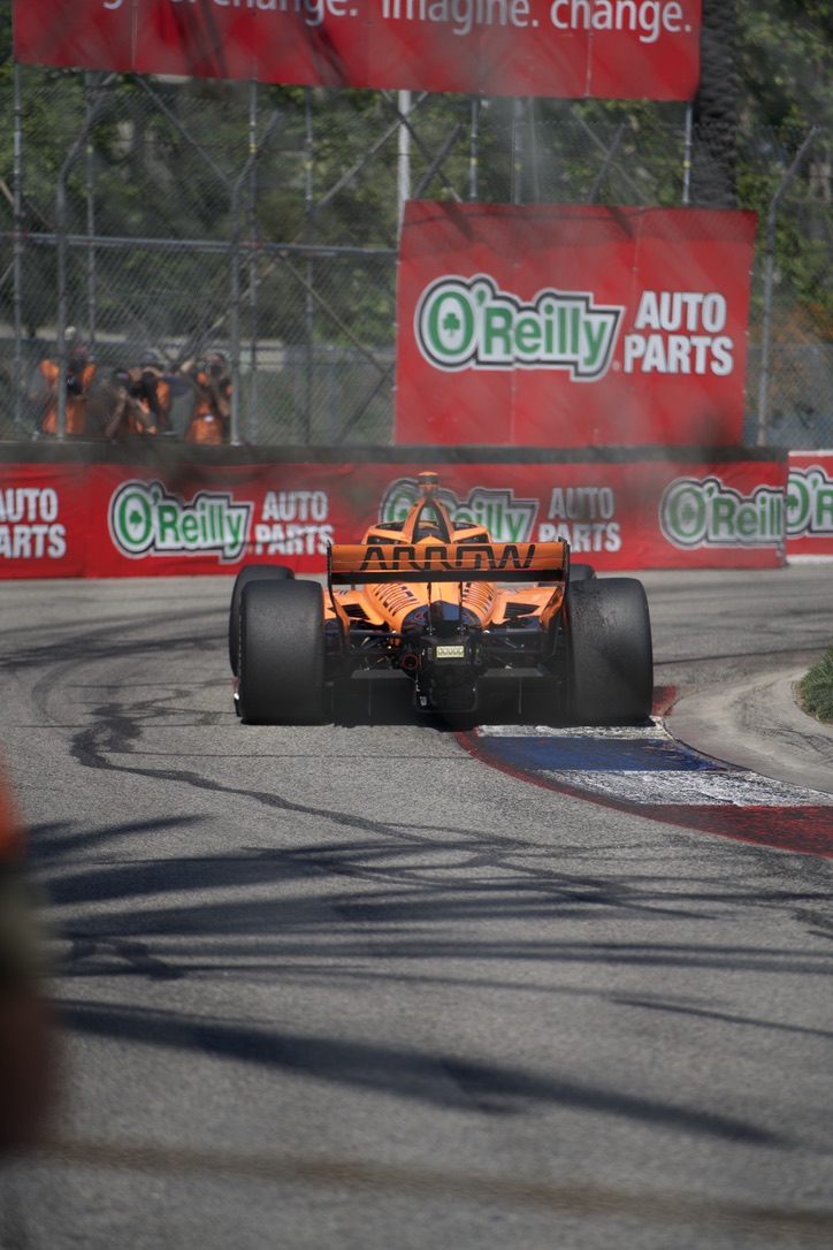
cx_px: 416
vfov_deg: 13.2
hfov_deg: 8.9
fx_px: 5379
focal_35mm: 155
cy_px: 625
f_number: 2.8
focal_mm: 155
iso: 100
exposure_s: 1/2500
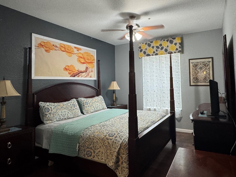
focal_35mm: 23
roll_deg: +1.2
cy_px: 77
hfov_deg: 73.7
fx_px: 157
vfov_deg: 58.6
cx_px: 131
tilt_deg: +2.4
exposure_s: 1/60
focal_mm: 2.22
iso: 400
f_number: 2.2
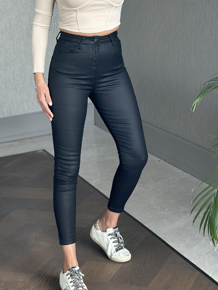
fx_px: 689
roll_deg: +5.6
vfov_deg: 23.7
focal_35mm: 82
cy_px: 87
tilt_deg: -23.0
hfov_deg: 18.0
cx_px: 89
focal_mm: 6.86
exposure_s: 1/88
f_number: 1.78
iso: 125
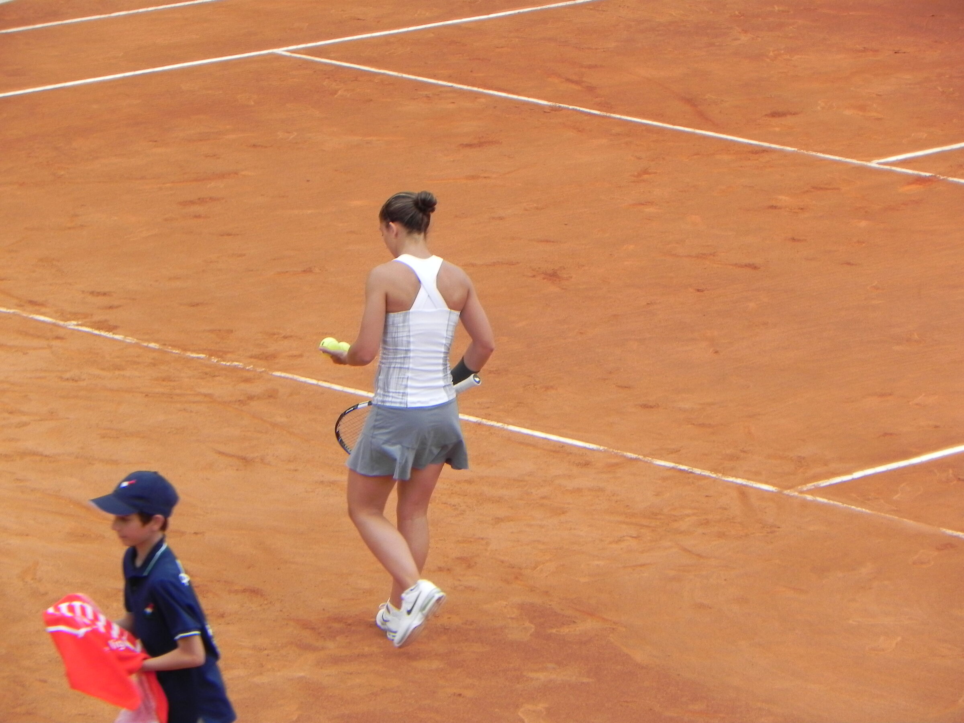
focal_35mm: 247
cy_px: 362
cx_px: 482
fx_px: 6879
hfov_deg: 8.0
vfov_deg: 6.0
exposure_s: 1/206
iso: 160
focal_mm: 44
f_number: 5
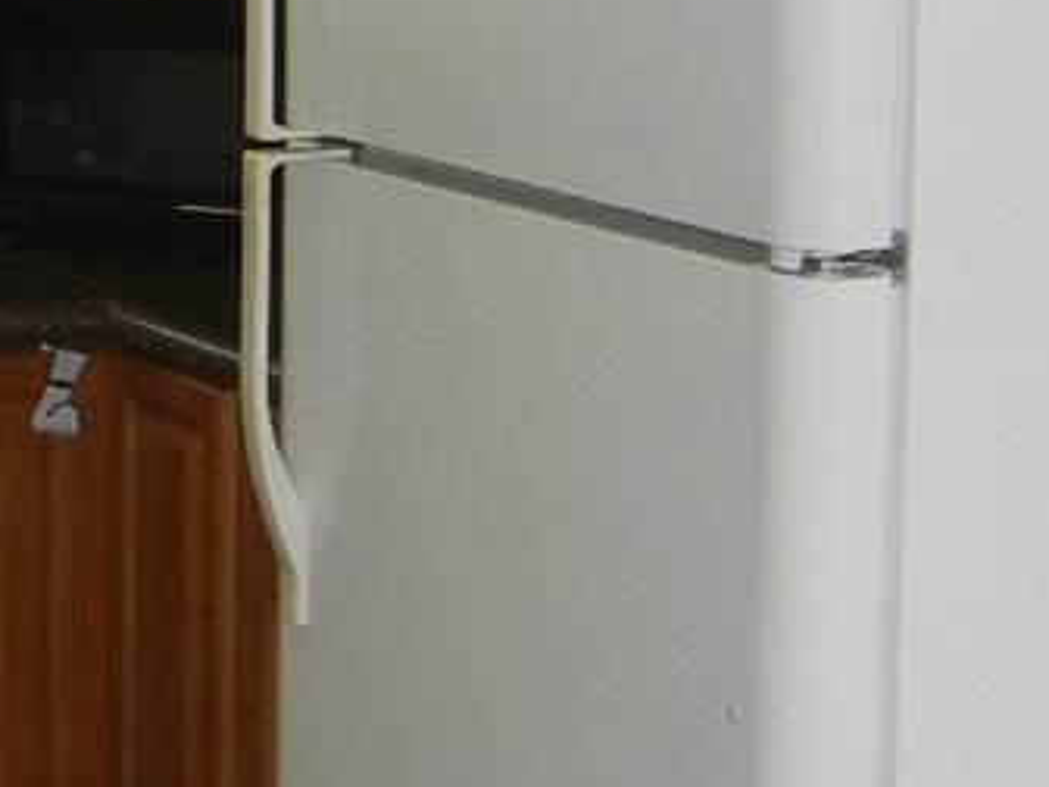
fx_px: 4061
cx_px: -334
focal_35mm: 134
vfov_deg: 11.1
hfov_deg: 14.1
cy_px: 256
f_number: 3.5
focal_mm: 5.4
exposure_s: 1/30
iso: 200
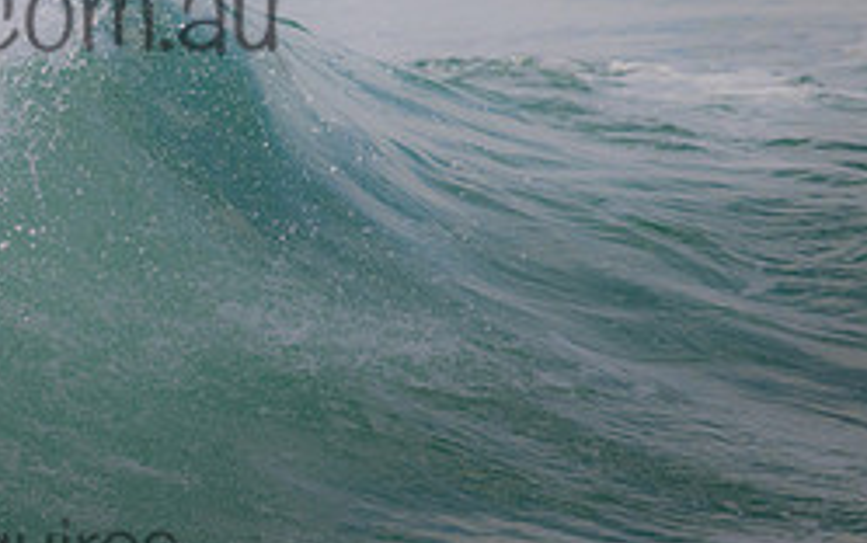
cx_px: -91
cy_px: -30
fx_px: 40385
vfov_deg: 0.8
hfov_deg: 1.2
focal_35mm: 1708
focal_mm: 720
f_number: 11
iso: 1250
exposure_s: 1/1600
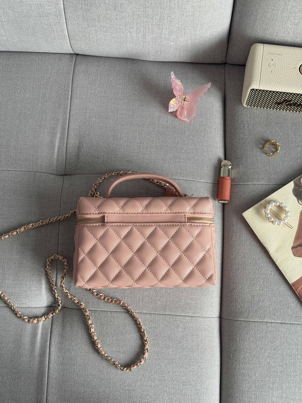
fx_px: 558
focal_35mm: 48
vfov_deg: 39.7
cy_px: 202
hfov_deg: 30.3
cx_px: 151
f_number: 1.78
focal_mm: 6.76
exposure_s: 1/92
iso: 100
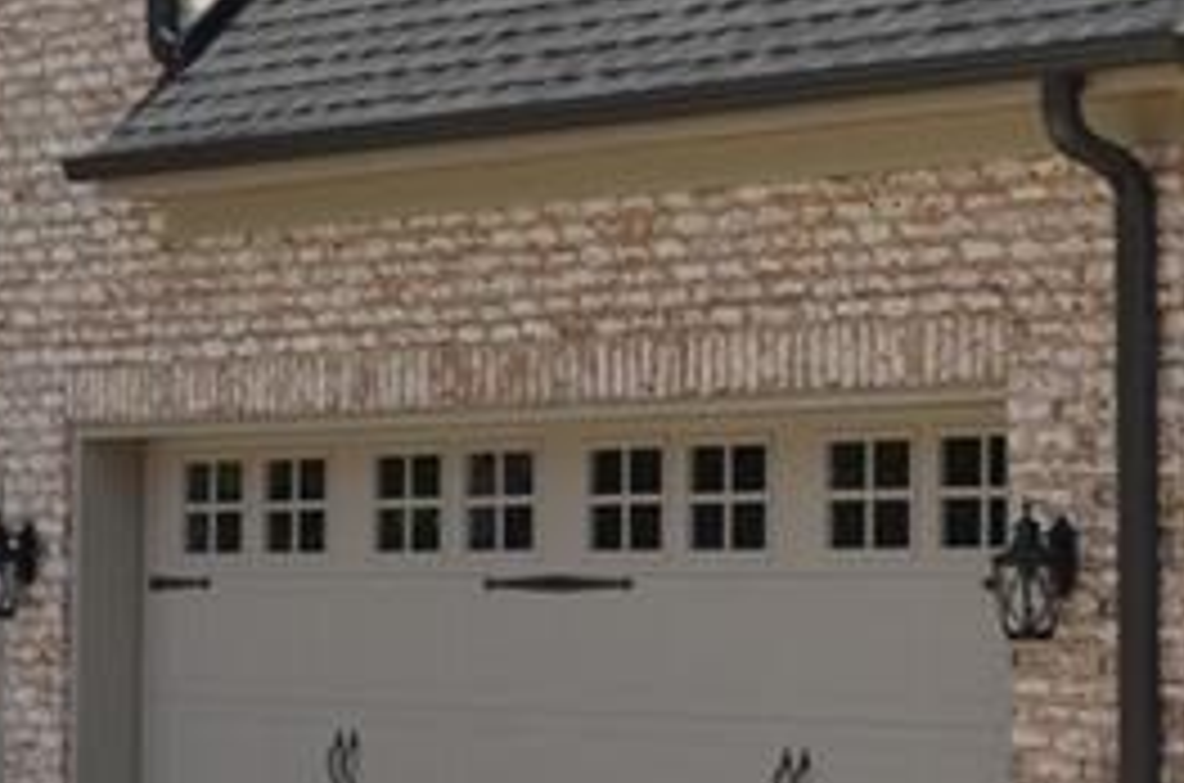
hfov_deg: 13.4
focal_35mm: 152
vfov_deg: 9.0
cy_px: 146
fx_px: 4987
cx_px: 1157
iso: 100
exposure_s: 1/250
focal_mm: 26
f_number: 8
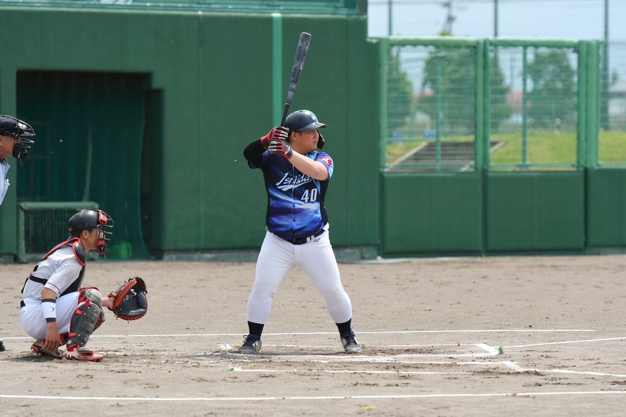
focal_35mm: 240
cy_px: 208
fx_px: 4173
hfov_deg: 8.6
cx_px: 313
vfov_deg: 5.7
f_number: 4
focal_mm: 160
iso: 400
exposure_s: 1/4000
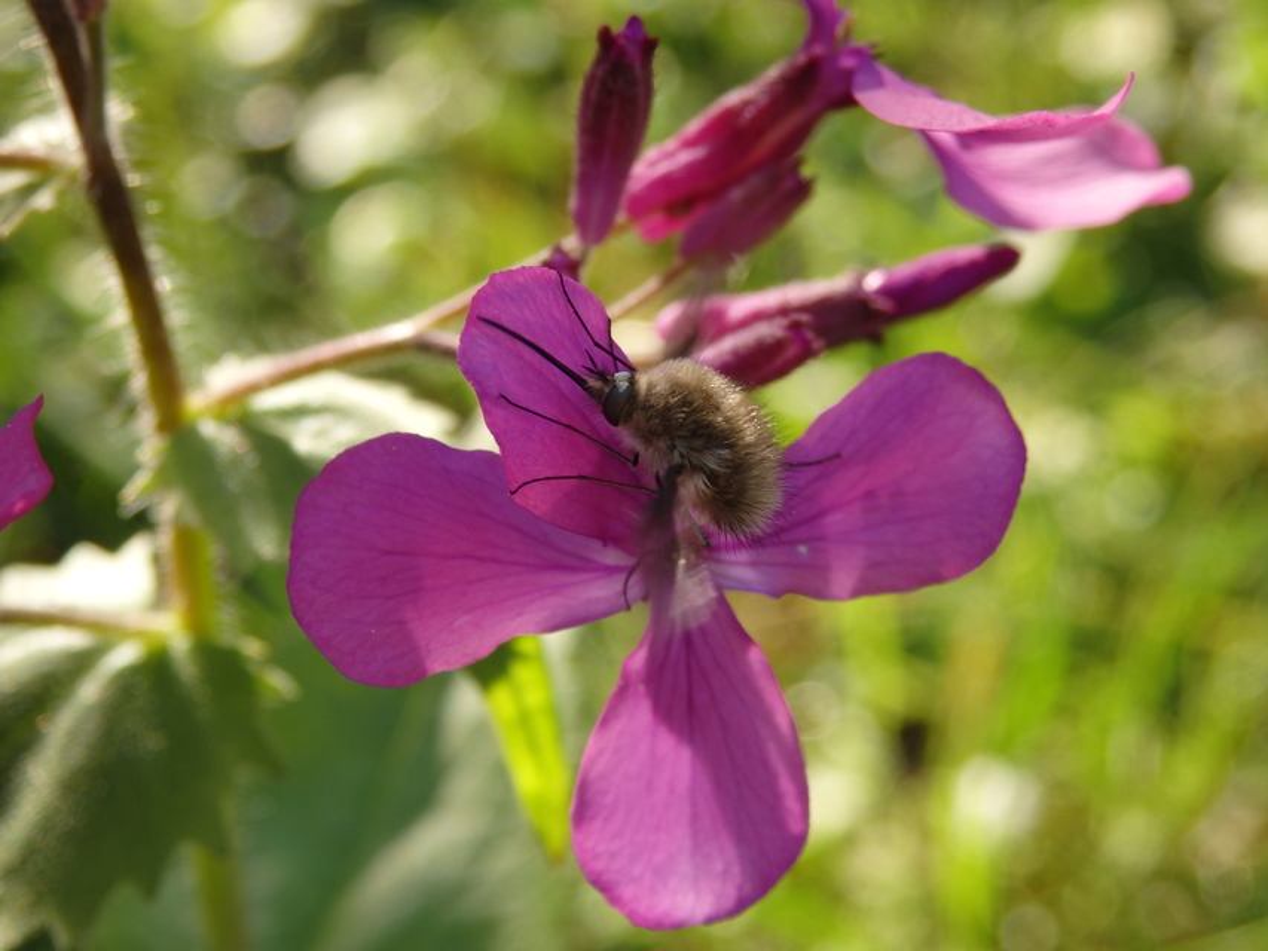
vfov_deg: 22.3
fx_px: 2418
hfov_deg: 29.4
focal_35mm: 66
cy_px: 476
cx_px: 634
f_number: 4.4
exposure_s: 1/100
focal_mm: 11.9
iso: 100
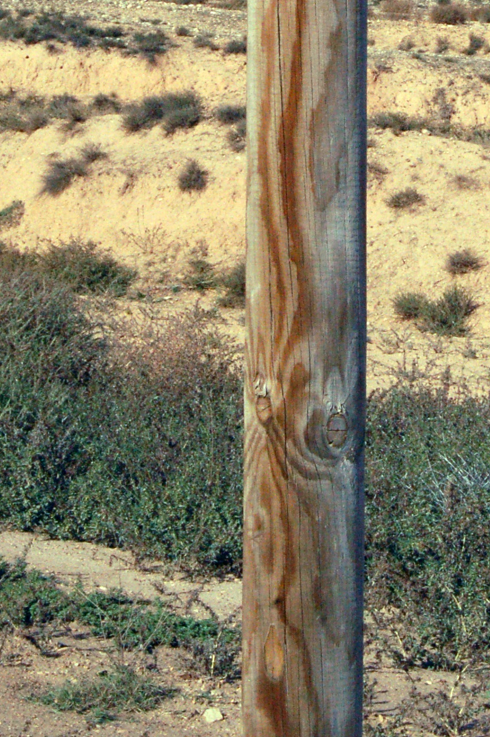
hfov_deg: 10.4
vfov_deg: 15.5
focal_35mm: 131
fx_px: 2680
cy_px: 77
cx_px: 303
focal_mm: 38
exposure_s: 1/1000
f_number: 20
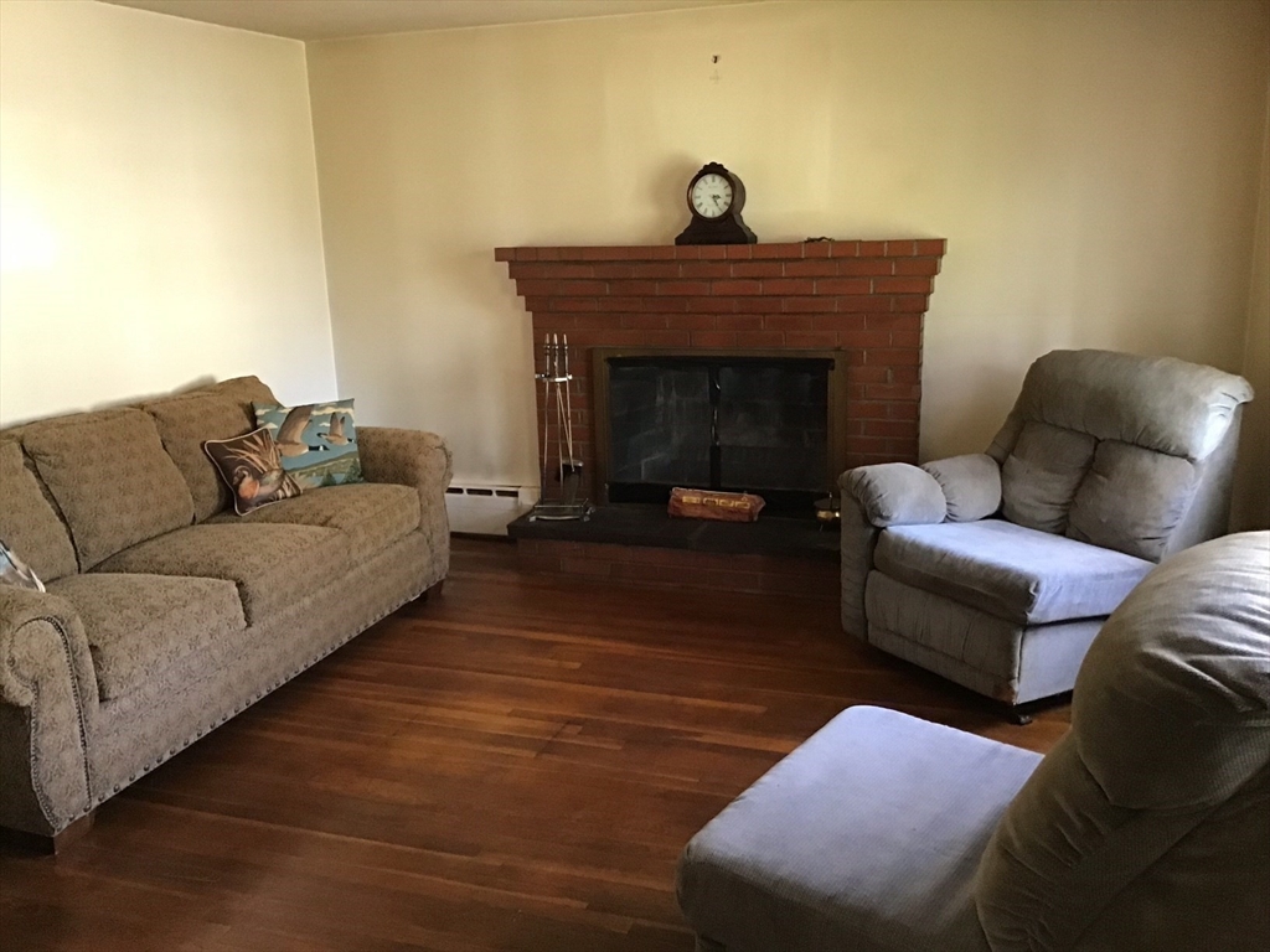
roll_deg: +3.2
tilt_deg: -13.0
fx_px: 1137
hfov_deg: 58.4
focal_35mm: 31
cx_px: 635
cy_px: 476
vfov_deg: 45.4
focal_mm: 3.3
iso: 200
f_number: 2.4
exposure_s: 1/24
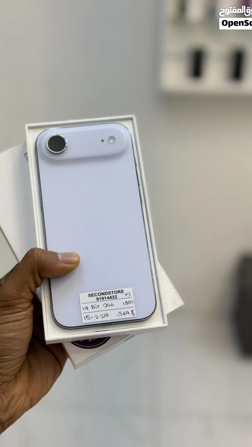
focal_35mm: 53
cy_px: 224
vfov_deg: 39.2
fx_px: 629
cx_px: 105
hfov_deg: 22.6
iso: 64
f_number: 1.78
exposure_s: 1/428
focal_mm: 6.76
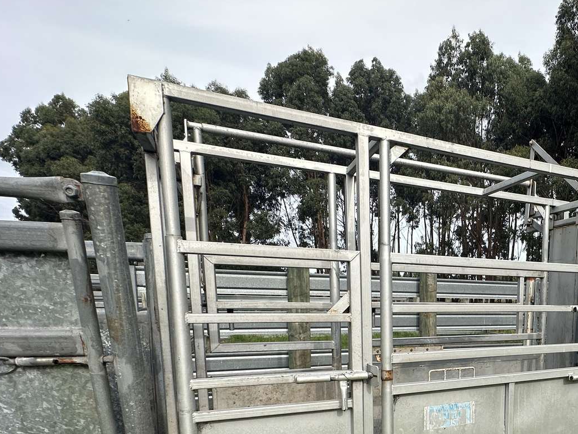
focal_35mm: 26
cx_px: 476
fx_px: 434
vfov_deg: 49.5
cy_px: 356
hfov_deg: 60.8
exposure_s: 1/824
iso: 40
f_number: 2.2
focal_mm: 2.22
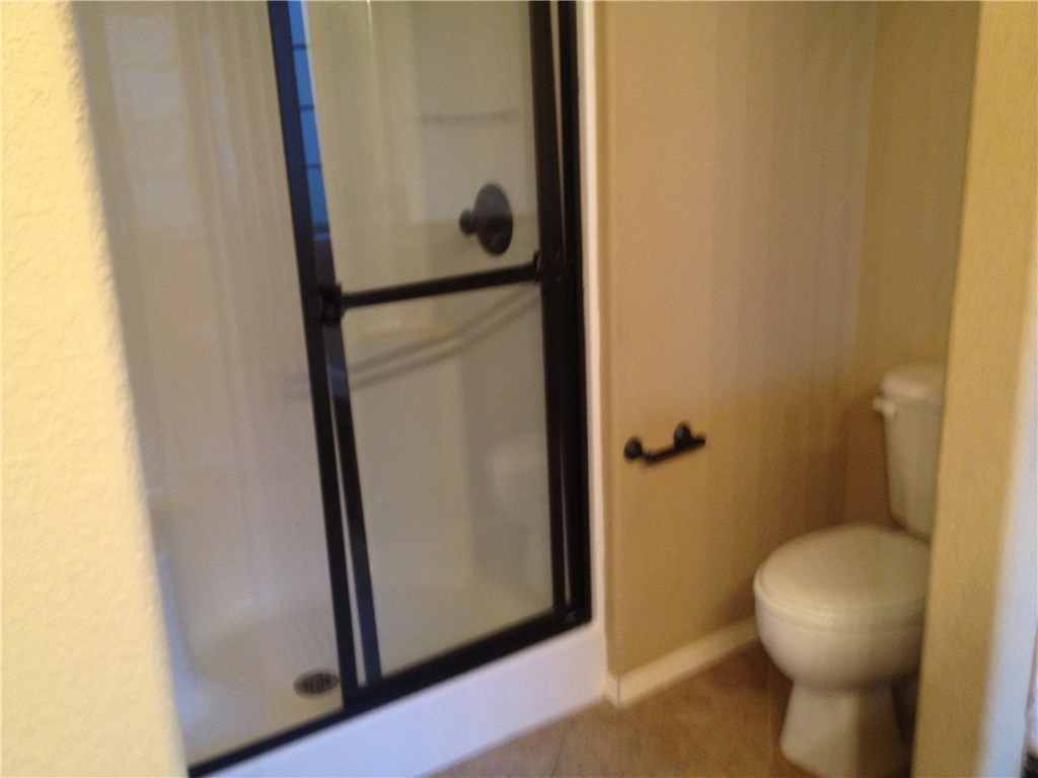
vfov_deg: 40.7
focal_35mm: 35
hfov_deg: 52.6
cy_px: 389
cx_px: 519
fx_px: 1050
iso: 200
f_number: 2.4
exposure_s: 1/20
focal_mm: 4.28
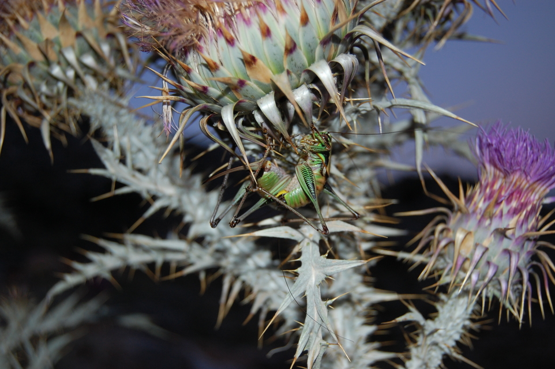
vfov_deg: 25.7
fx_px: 809
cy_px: 184
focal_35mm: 52
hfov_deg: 37.9
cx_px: 278
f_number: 4.8
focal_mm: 35
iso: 400
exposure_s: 1/60
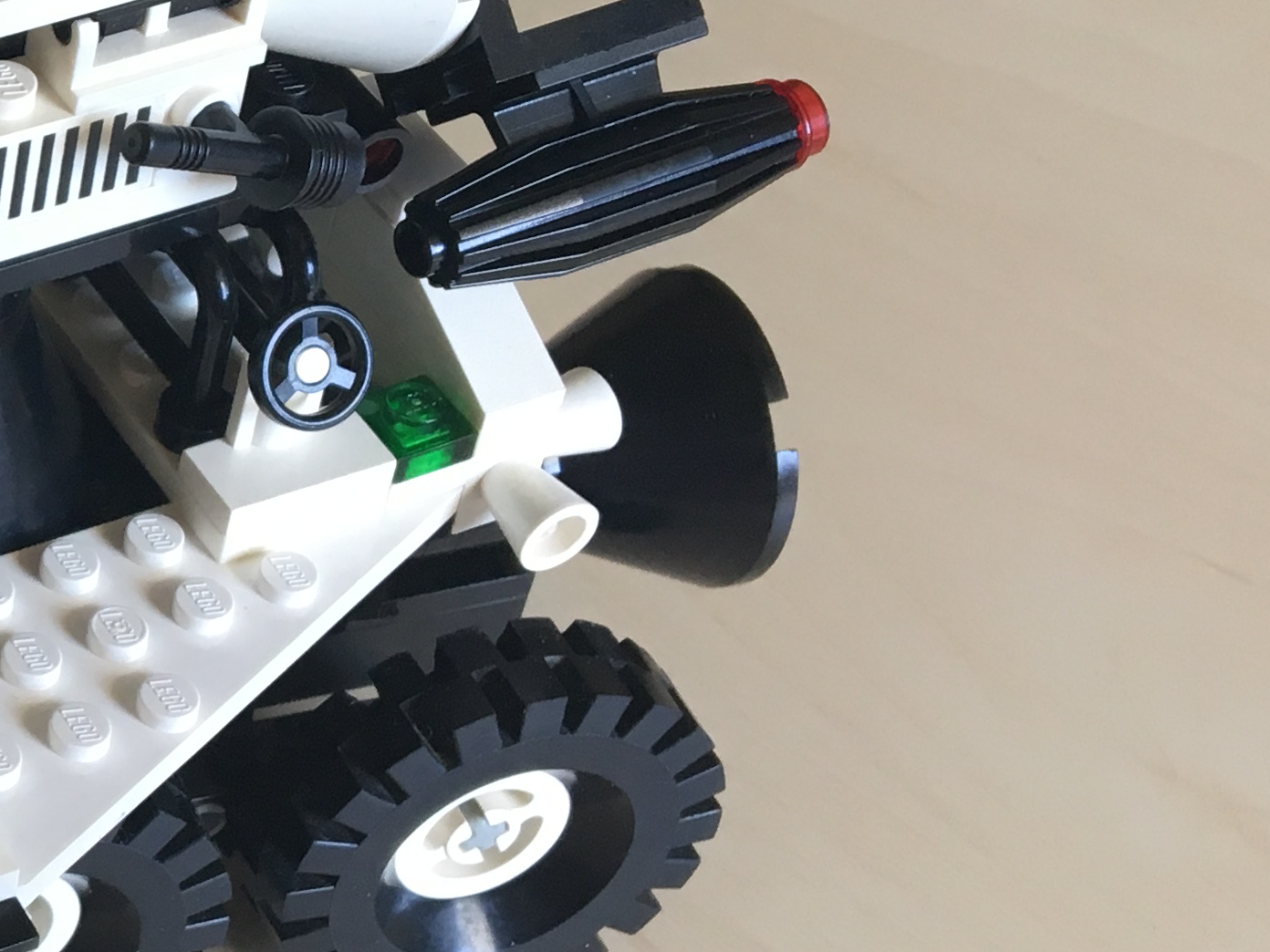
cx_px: -534
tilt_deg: -45.2
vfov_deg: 17.6
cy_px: 436
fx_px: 3082
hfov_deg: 20.5
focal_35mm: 84
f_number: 2.2
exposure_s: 1/33
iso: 32
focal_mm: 4.15
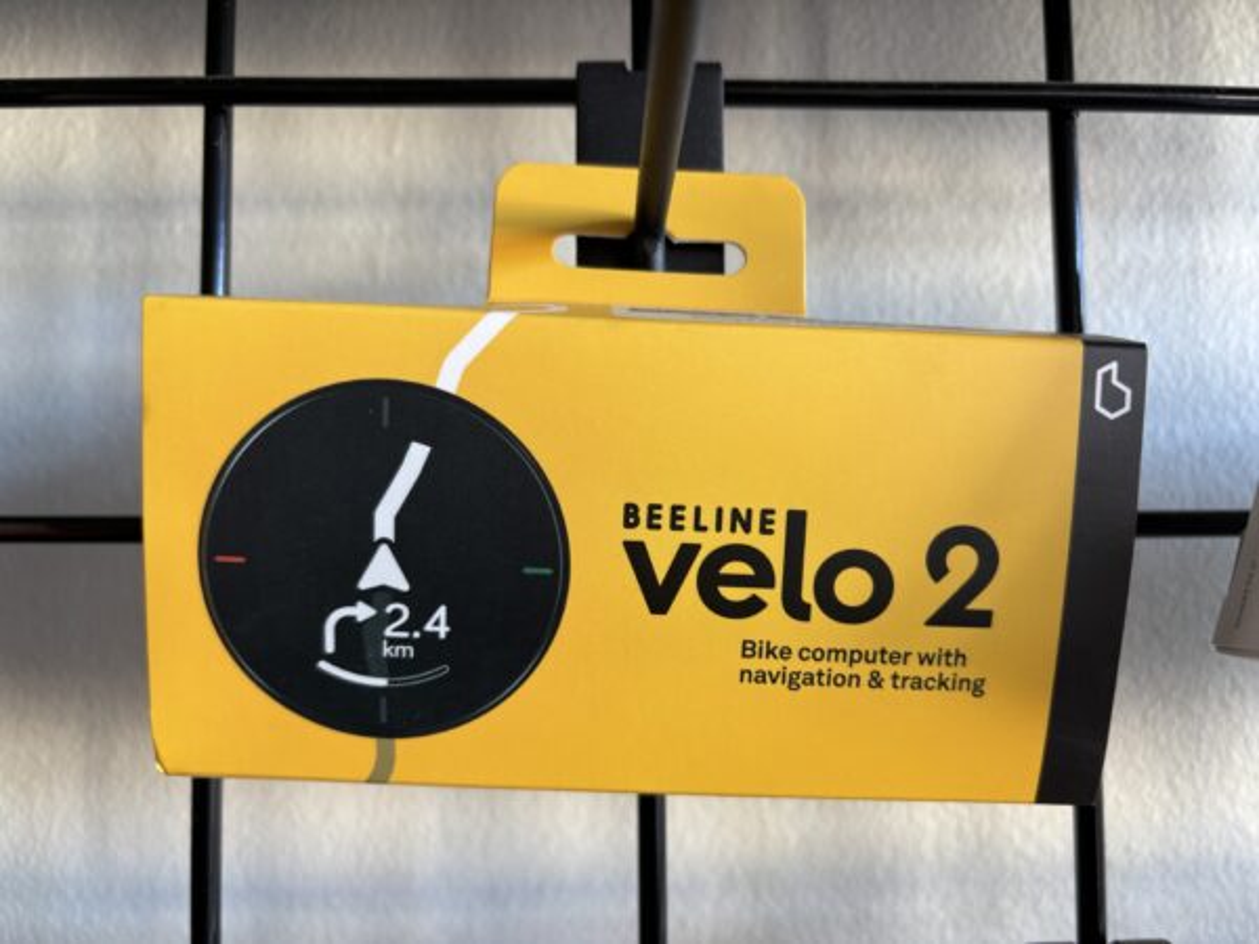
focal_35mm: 26
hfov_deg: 67.3
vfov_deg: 53.1
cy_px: 472
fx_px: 946
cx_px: 630
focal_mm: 5.96
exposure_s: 1/60
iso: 80
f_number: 1.6
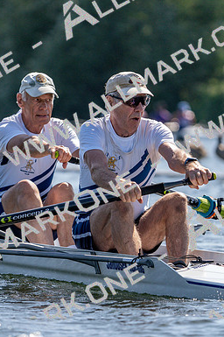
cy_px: 168
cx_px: 111
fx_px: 5021
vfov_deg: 3.8
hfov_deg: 2.6
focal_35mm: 537
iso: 320
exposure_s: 1/2000
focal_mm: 356
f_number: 6.3
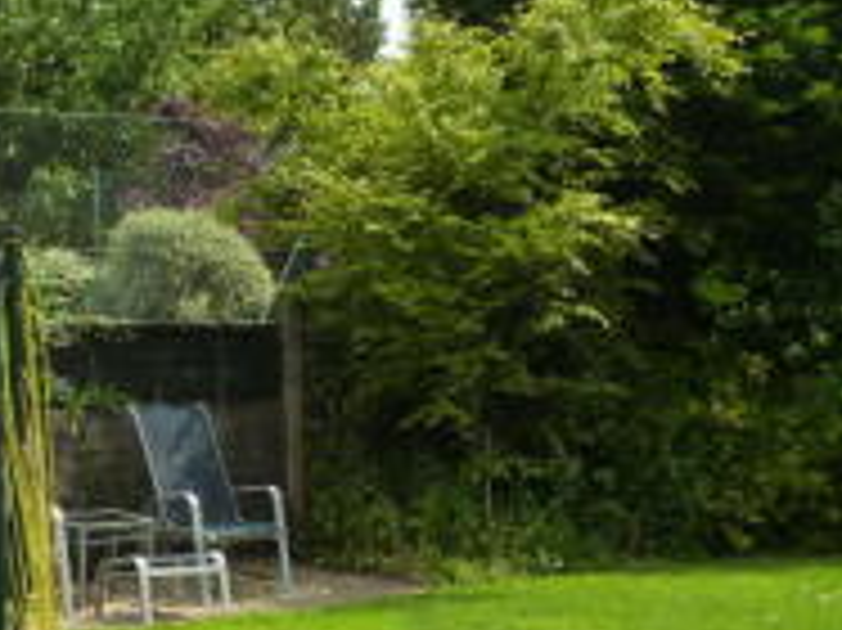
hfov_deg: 25.0
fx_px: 1896
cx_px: 398
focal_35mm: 78
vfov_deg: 18.9
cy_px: 353
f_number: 4
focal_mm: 4.1
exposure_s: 1/500
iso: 125
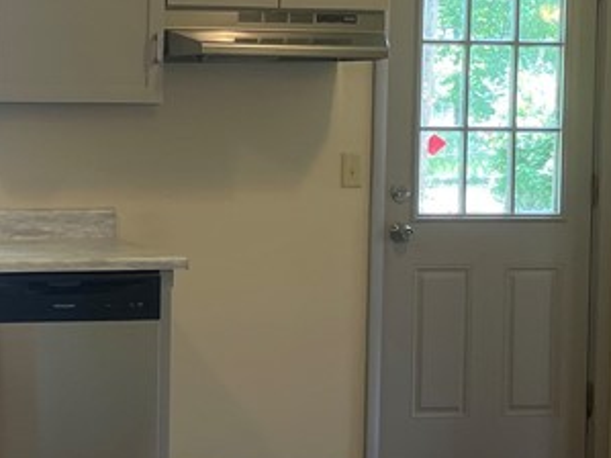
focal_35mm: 89
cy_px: 155
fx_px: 1570
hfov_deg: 20.5
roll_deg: -0.5
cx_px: -135
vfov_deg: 16.5
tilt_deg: -2.1
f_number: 1.6
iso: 100
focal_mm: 4.2
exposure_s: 1/120
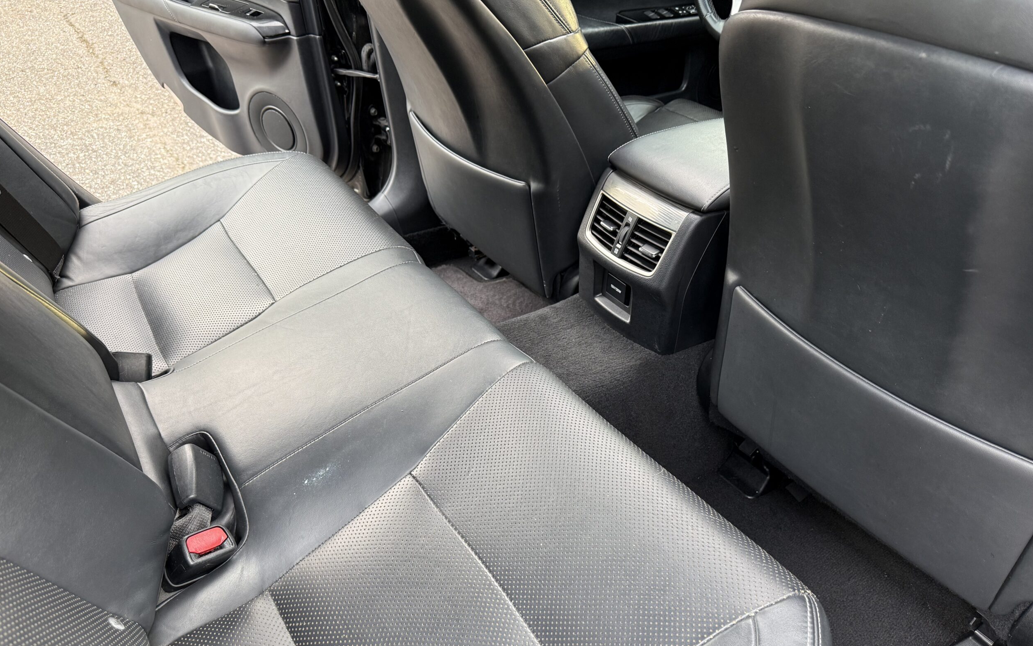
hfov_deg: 70.4
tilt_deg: -37.4
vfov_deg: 47.3
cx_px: 506
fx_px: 732
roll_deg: -1.0
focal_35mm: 26
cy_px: 389
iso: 160
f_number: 1.78
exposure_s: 1/60
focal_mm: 6.76
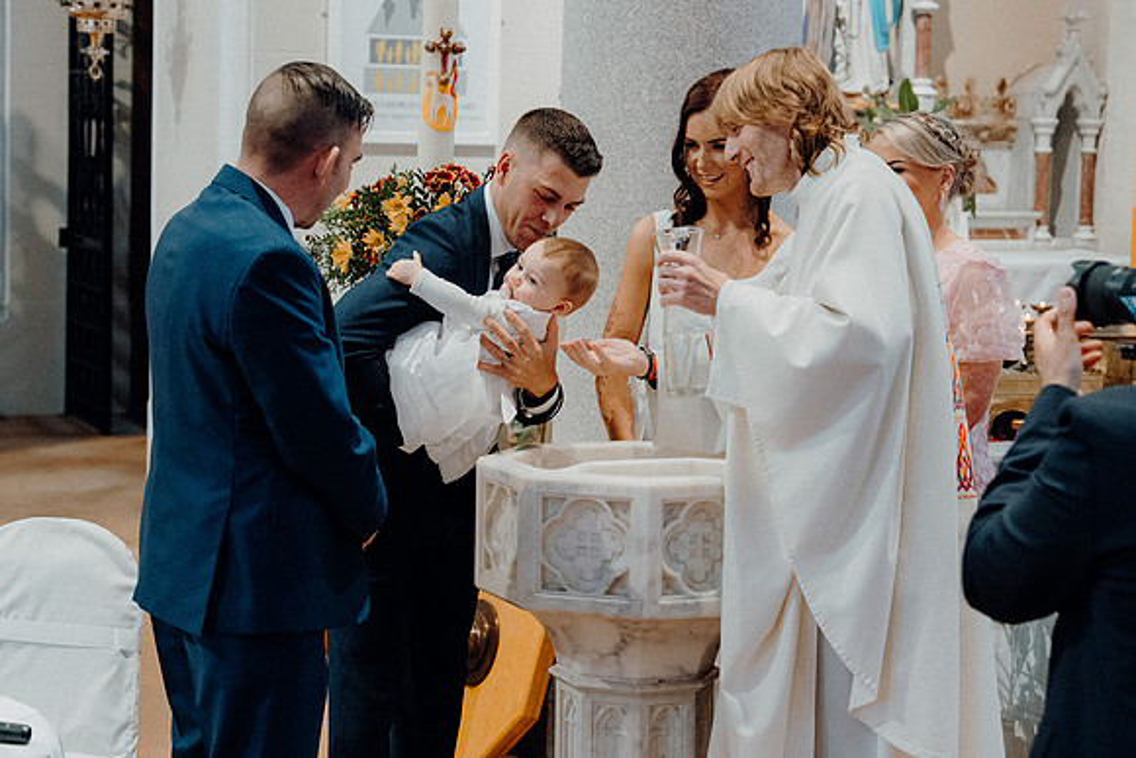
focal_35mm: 78
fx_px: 2462
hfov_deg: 26.0
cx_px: 568
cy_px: 379
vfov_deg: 17.5
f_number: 3.5
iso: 3200
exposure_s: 1/160
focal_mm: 52
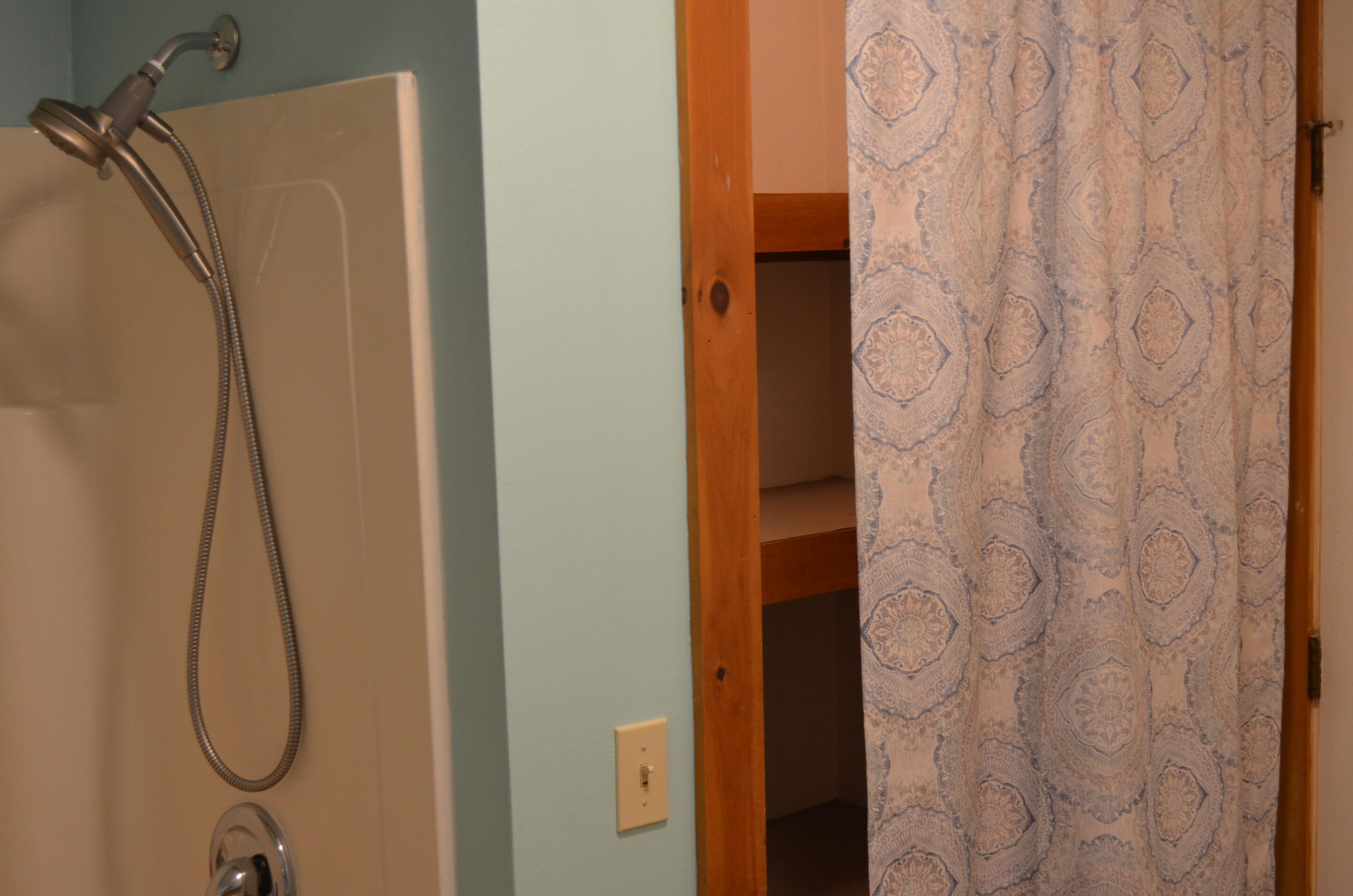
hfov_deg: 39.7
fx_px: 1875
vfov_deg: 26.9
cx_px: 674
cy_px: 458
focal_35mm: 50
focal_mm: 32
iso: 800
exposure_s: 1/60
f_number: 4.8
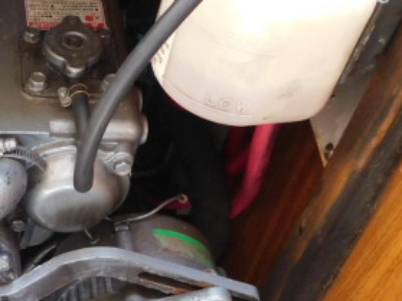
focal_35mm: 86
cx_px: -156
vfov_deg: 17.0
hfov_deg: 20.3
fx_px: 998
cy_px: 251
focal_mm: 5.3
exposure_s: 1/15
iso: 400
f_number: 3.2
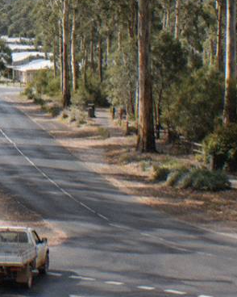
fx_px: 895
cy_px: 153
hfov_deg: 14.9
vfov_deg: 18.8
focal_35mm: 102
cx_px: 27
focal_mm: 40
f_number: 11
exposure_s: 1/100
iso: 200
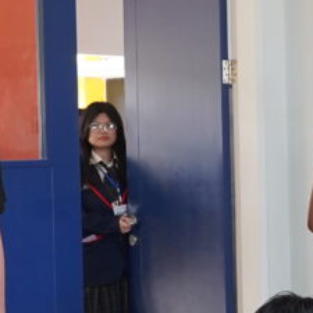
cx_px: 401
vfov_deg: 18.7
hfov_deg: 17.6
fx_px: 951
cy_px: 155
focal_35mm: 93
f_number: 4
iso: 1000
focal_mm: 16
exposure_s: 1/160
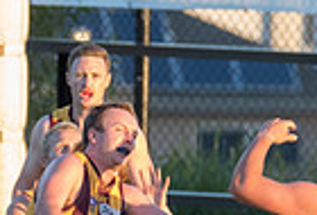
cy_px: 189
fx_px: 22435
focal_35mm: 2534
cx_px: -209
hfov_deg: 0.8
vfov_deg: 0.5
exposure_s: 1/320
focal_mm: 350
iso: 800
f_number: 7.1
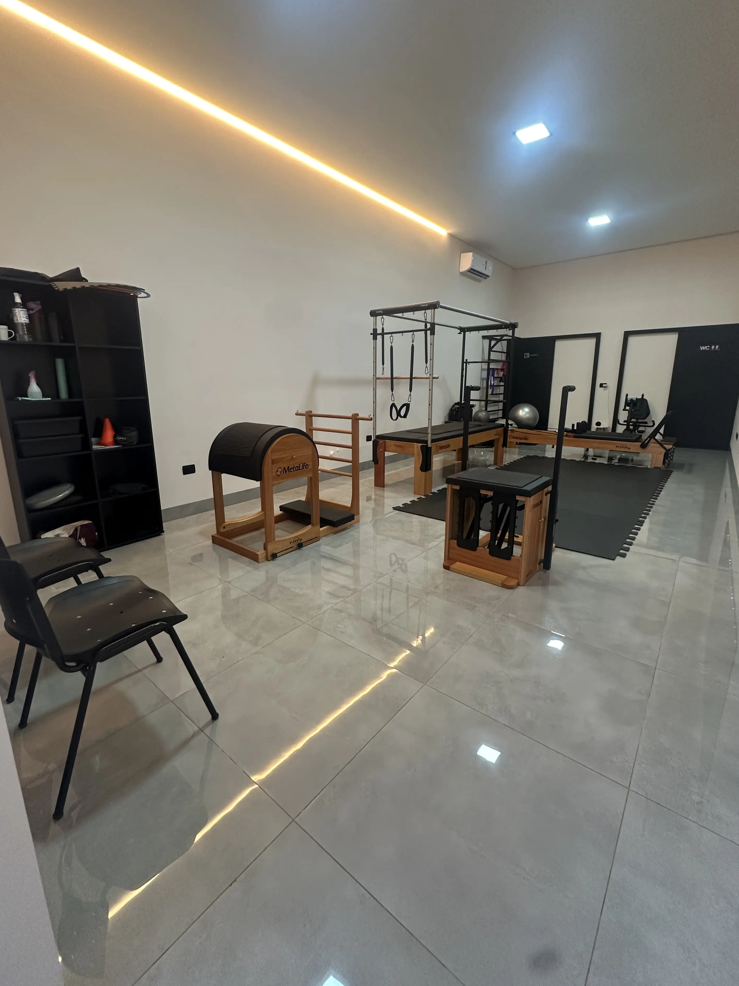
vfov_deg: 98.1
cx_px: 353
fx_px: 427
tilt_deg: -11.6
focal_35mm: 15
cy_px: 475
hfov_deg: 81.7
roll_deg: -0.1
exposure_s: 1/60
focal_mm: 2.22
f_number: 2.2
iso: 250
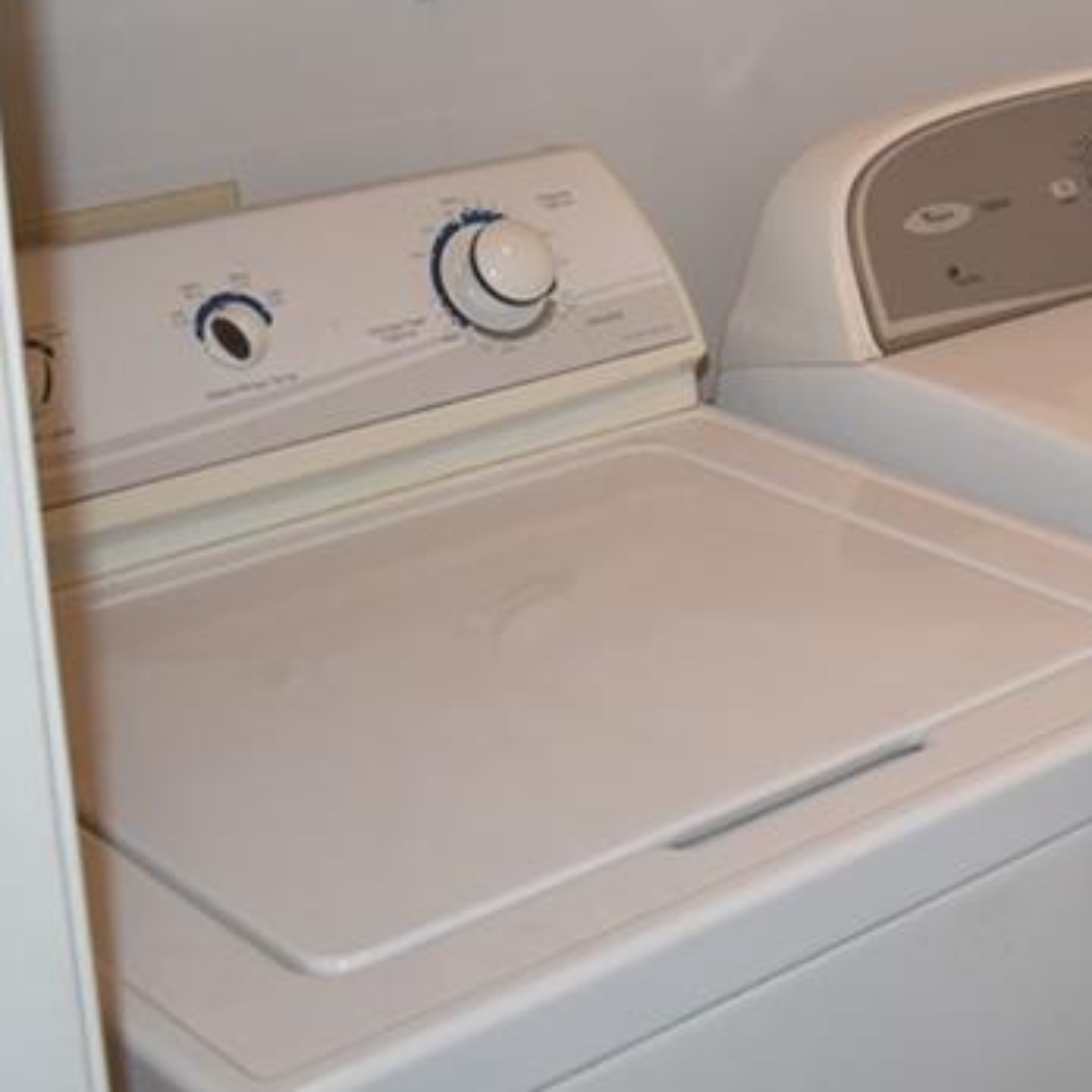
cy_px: 273
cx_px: 1205
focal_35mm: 75
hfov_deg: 21.8
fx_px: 2677
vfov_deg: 22.8
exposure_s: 1/60
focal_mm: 20
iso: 280
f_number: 3.5
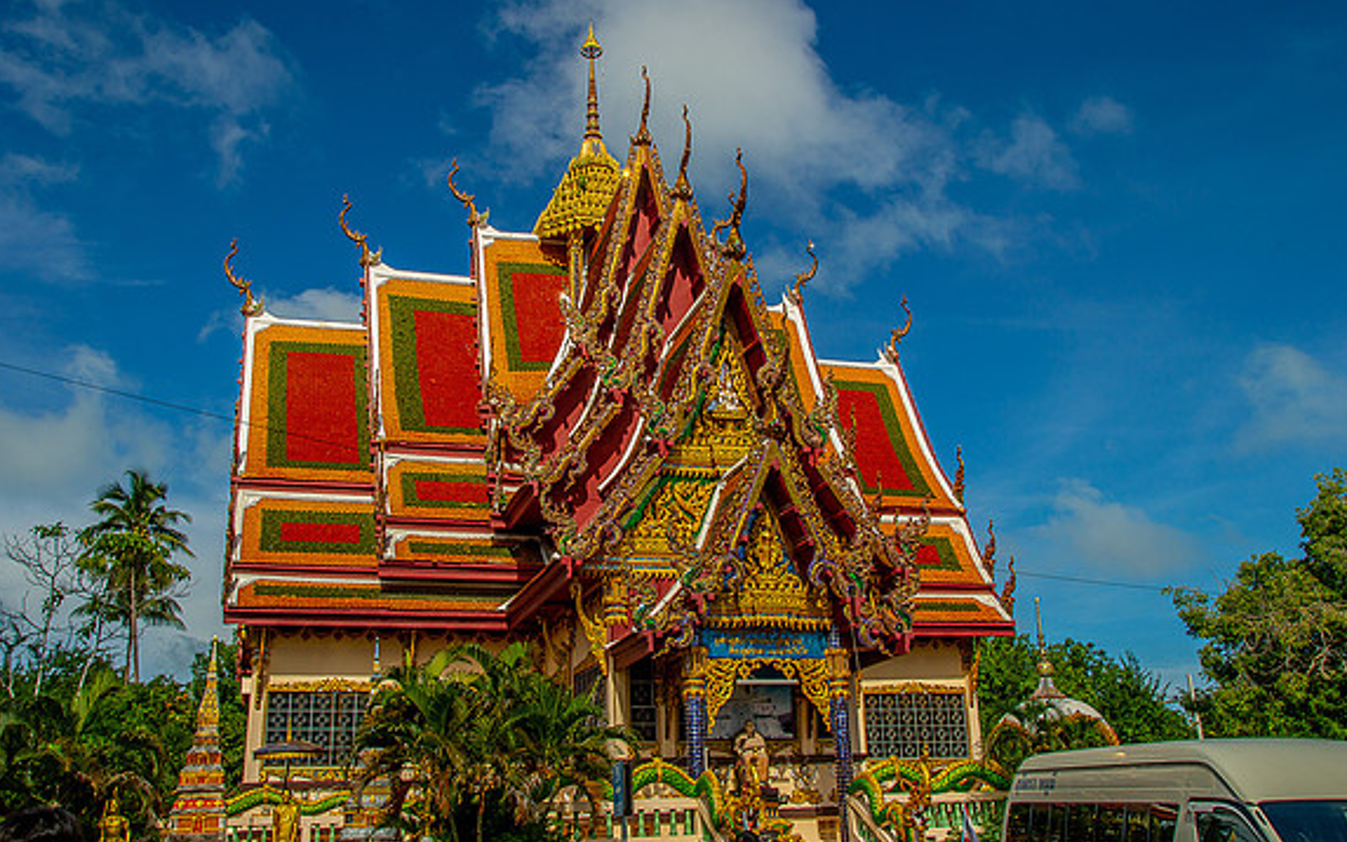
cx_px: 670
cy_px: 395
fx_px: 1248
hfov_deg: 56.7
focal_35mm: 34
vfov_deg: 37.3
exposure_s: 1/640
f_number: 8
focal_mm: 22
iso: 125
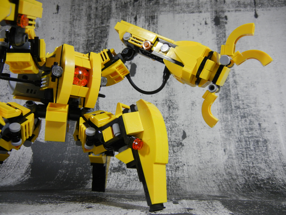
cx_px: 143
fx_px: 248
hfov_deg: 60.0
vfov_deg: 46.8
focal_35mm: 30
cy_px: 108
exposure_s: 1/59.7
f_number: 3.5
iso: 400
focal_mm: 5.4
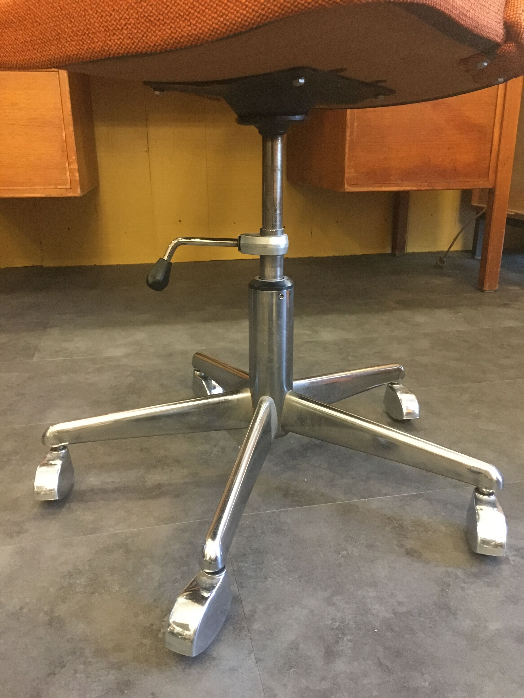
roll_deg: -0.2
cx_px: 262
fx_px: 585
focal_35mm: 29
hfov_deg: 48.2
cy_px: 349
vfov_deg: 61.7
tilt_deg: -17.7
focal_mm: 4.15
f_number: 2.2
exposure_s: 1/17
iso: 320
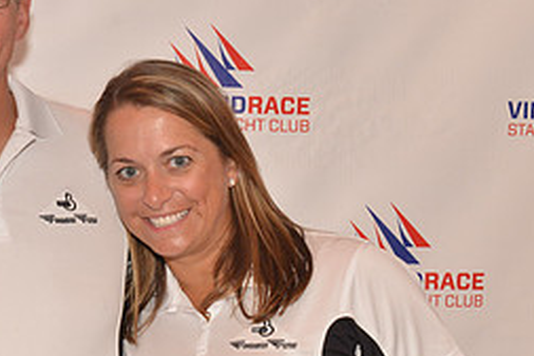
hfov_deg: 19.1
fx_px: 1529
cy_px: 172
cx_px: -27
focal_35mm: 103
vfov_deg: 13.3
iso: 2000
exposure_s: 1/15
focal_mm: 45
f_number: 9
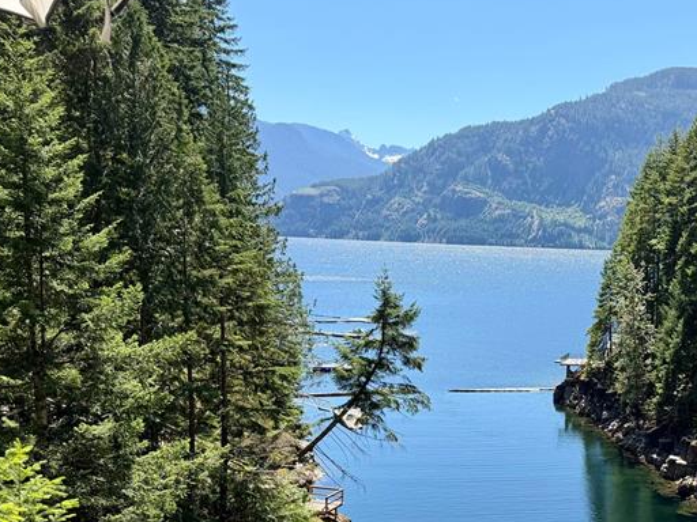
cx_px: 569
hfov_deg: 38.0
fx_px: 966
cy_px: 415
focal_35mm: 48
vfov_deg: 29.6
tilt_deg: -10.8
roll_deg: -2.0
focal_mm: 6.76
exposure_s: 1/2299
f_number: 1.78
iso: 100
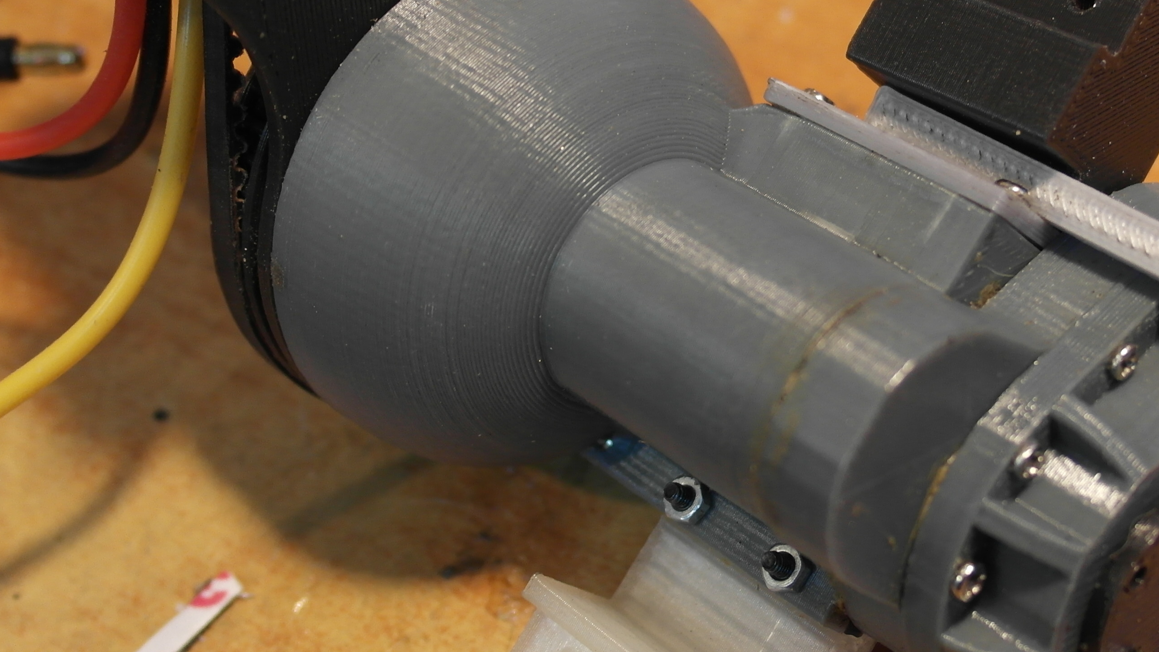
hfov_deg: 31.3
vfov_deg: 18.0
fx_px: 2059
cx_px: 712
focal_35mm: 67
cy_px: 226
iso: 400
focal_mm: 20
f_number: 3.5
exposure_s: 1/30
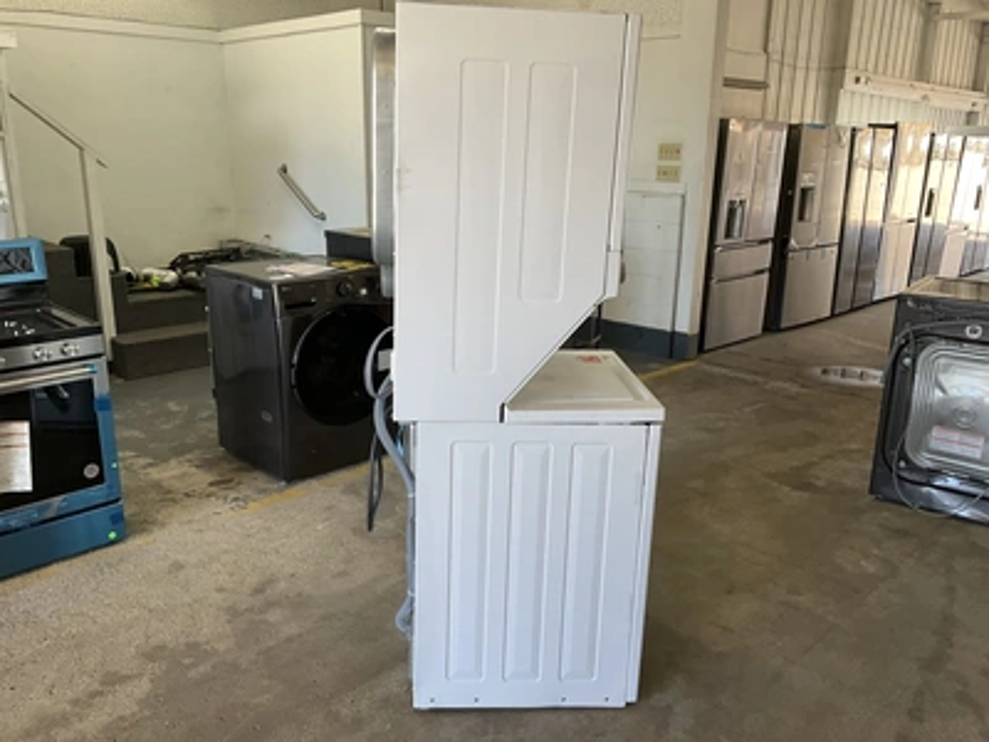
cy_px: 371
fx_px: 829
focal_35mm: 29
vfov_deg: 48.2
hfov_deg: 61.7
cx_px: 494
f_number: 1.8
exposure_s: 1/120
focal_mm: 3
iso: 64
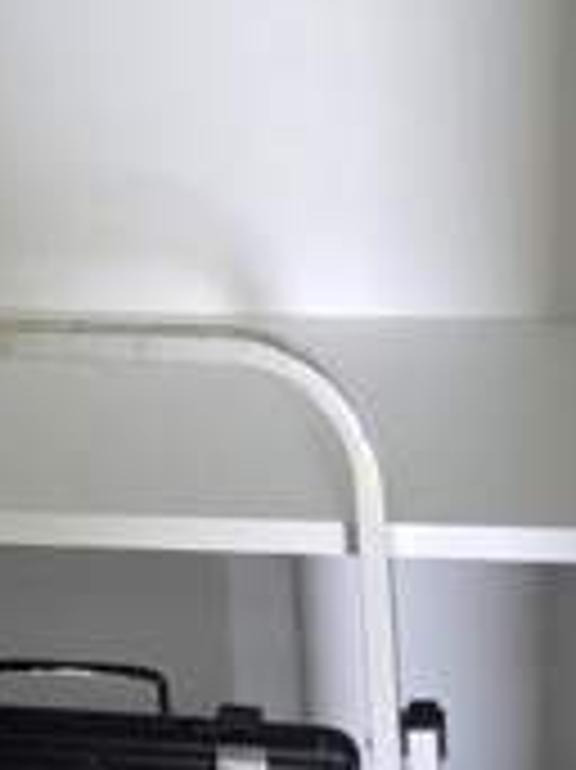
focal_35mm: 86
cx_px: 234
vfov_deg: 22.7
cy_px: 270
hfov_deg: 17.1
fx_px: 1910
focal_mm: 5.4
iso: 1000
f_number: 1.8
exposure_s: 1/120
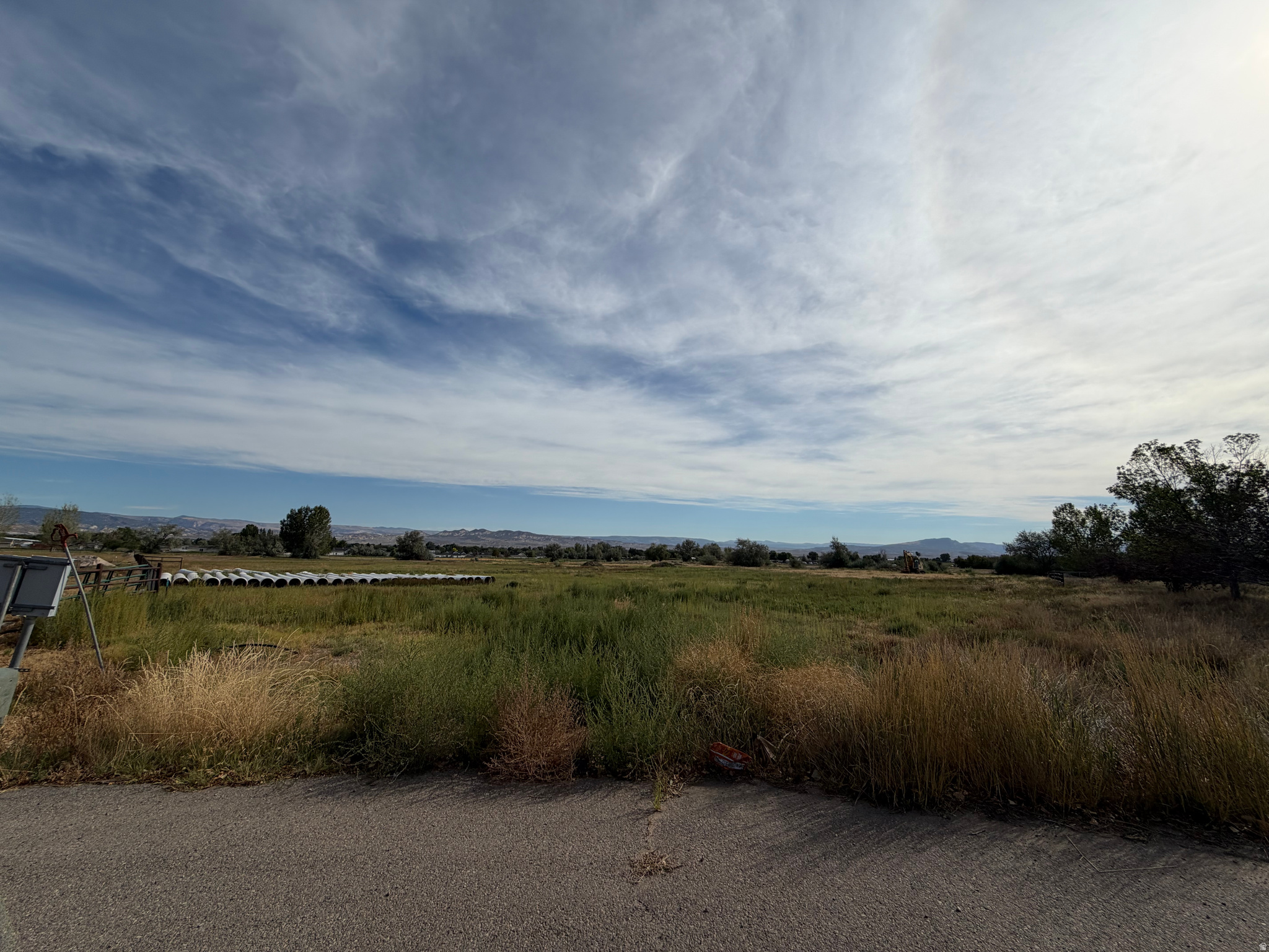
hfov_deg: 102.1
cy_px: 476
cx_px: 634
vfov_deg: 85.7
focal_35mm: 14
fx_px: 513
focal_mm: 2.22
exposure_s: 1/2024
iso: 20
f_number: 2.2
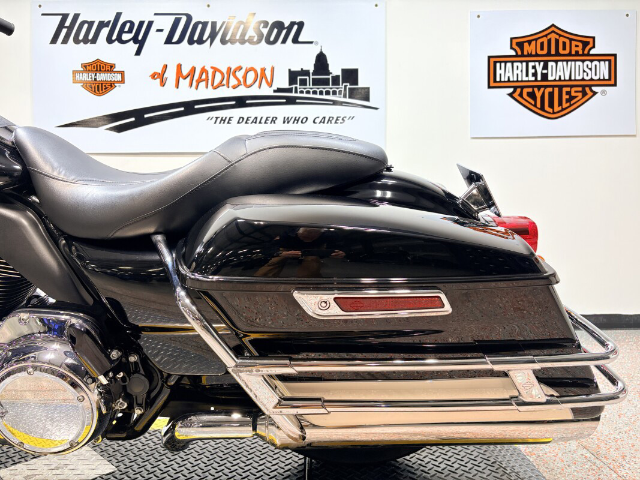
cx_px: 320
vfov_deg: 53.1
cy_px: 240
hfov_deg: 67.3
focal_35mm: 26
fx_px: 481
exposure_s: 1/120
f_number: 1.6
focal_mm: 5.96
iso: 64
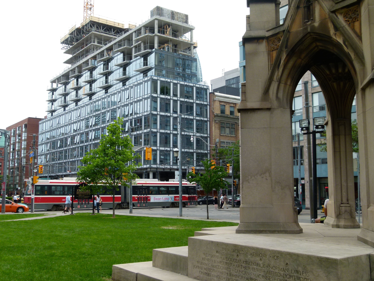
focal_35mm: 39
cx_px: 187
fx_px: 421
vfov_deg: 36.8
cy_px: 140
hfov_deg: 47.9
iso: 100
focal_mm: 7
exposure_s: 1/320
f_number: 4
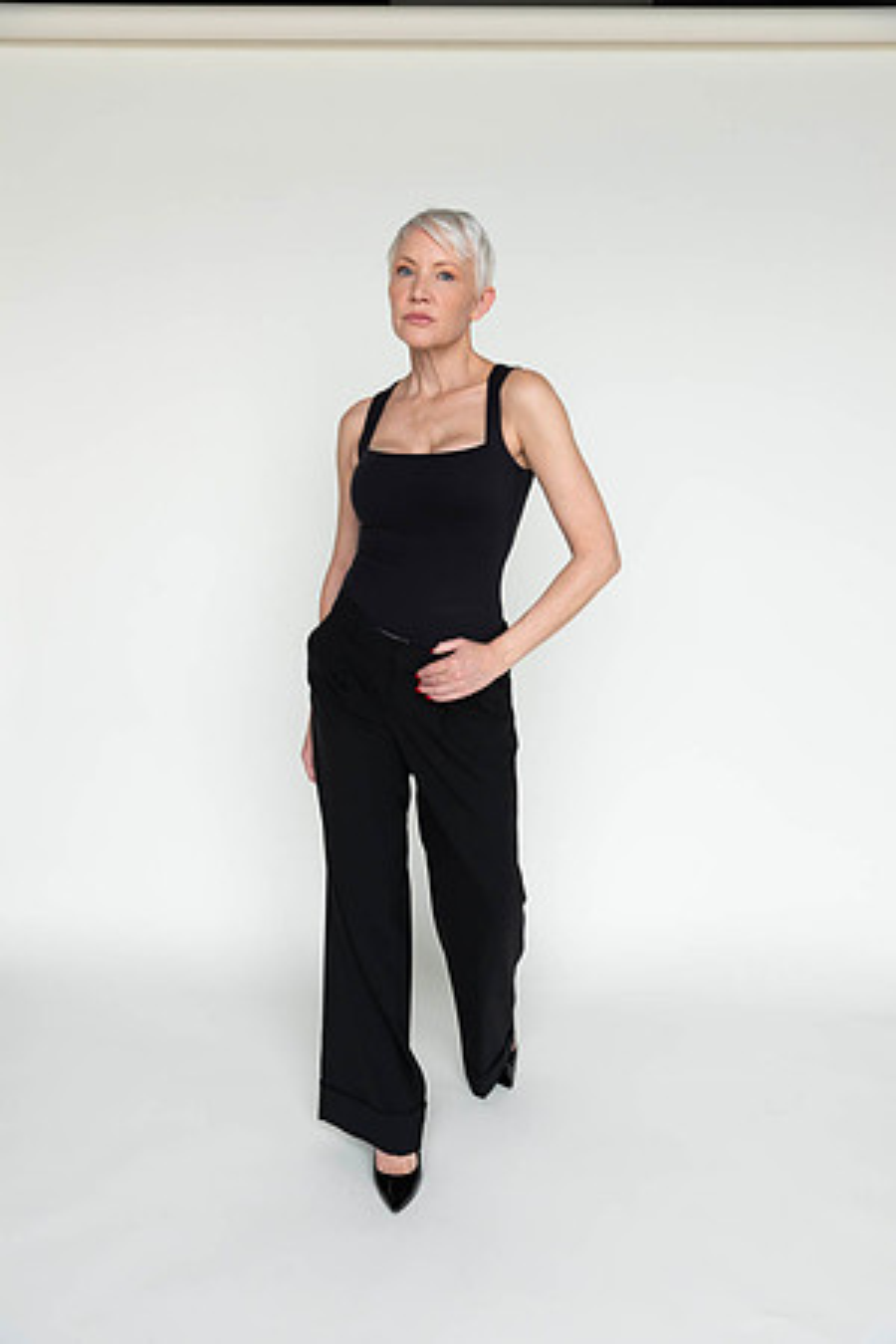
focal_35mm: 30
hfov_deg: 43.6
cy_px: 672
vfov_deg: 61.9
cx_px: 448
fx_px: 1120
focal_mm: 30
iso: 640
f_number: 6.3
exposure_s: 1/125
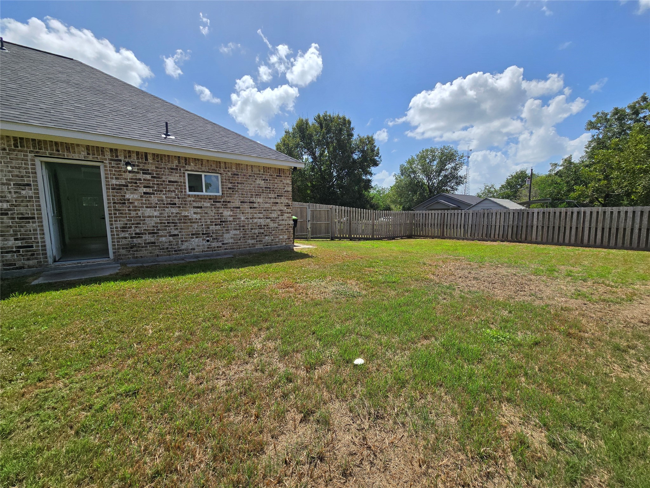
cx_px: 325
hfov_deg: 106.2
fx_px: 244
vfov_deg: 89.9
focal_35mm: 13
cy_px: 244
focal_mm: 2.2
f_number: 2.2
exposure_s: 1/3327
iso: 50
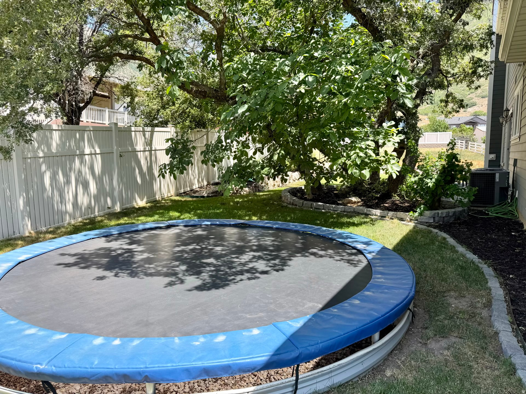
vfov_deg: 56.8
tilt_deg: -6.3
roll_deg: +0.1
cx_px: 263
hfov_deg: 71.6
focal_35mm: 24
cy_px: 197
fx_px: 365
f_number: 1.78
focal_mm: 6.76
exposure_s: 1/955
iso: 80
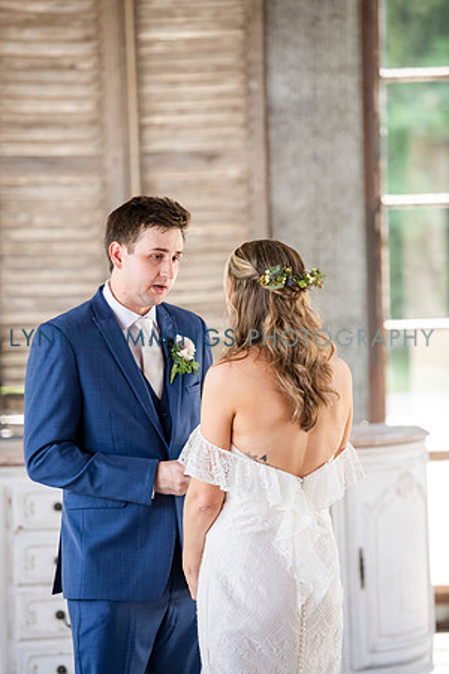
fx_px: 3087
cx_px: 224
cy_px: 337
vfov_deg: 12.5
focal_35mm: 165
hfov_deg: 8.3
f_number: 3.2
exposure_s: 1/800
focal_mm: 165
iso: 1250
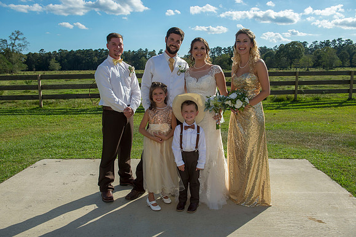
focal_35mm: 31
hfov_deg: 60.3
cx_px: 178
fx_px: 306
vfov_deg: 42.3
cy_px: 118
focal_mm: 31
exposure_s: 1/1250
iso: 200
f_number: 6.3
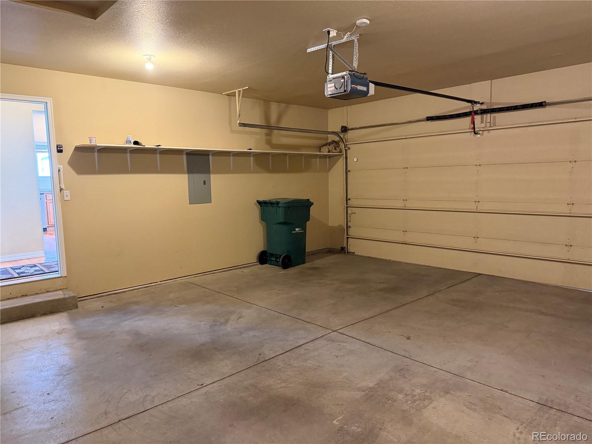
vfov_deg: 56.8
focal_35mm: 24
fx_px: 410
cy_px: 222
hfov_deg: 71.6
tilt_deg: -6.8
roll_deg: +1.8
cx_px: 296
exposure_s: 1/40
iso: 640
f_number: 1.78
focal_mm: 6.76
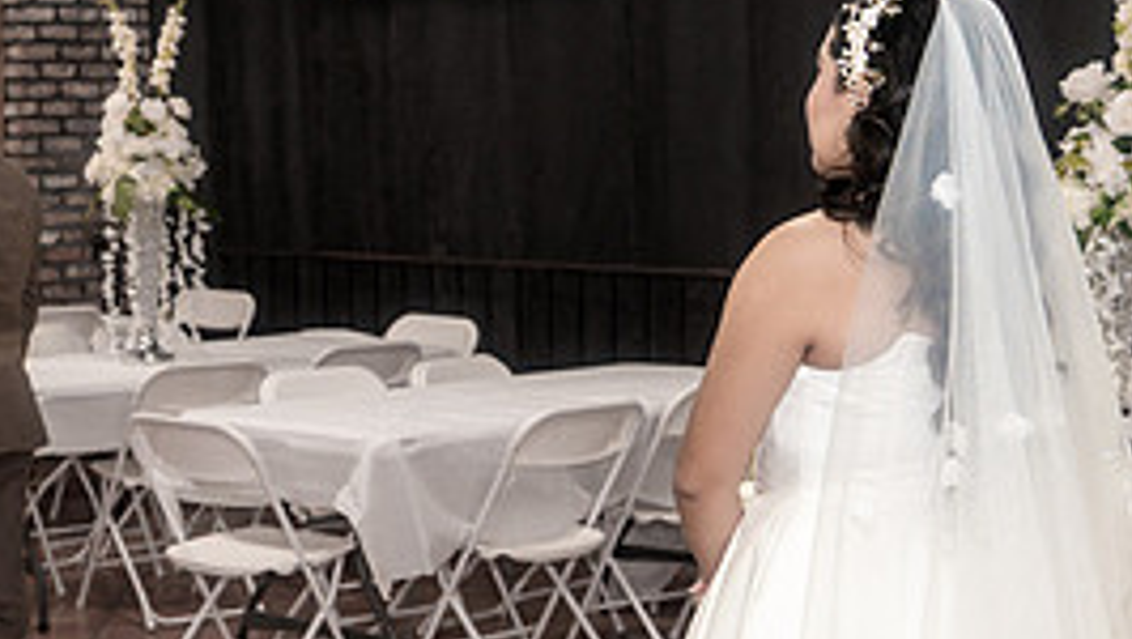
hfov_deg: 25.9
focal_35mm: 80
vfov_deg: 15.1
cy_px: 488
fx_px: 2403
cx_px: 166
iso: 2000
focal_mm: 35
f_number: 4
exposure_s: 1/250
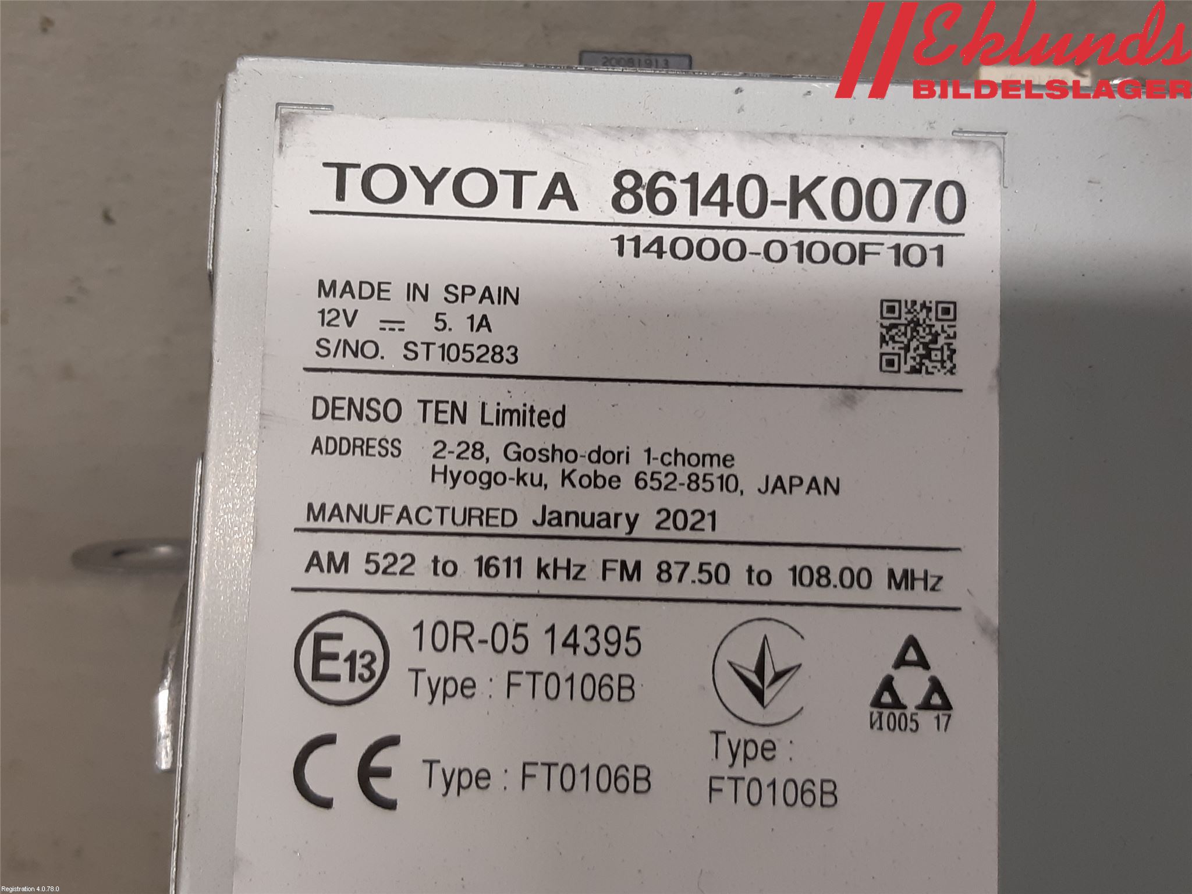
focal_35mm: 26
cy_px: 447
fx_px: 895
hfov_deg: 67.3
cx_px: 596
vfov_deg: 53.1
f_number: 1.7
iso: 100
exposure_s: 1/50
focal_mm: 3.93
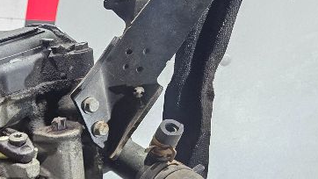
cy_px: 335
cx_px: -155
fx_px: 700
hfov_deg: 21.5
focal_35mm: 83
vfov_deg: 13.0
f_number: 1.7
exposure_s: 1/100
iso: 250
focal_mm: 6.3
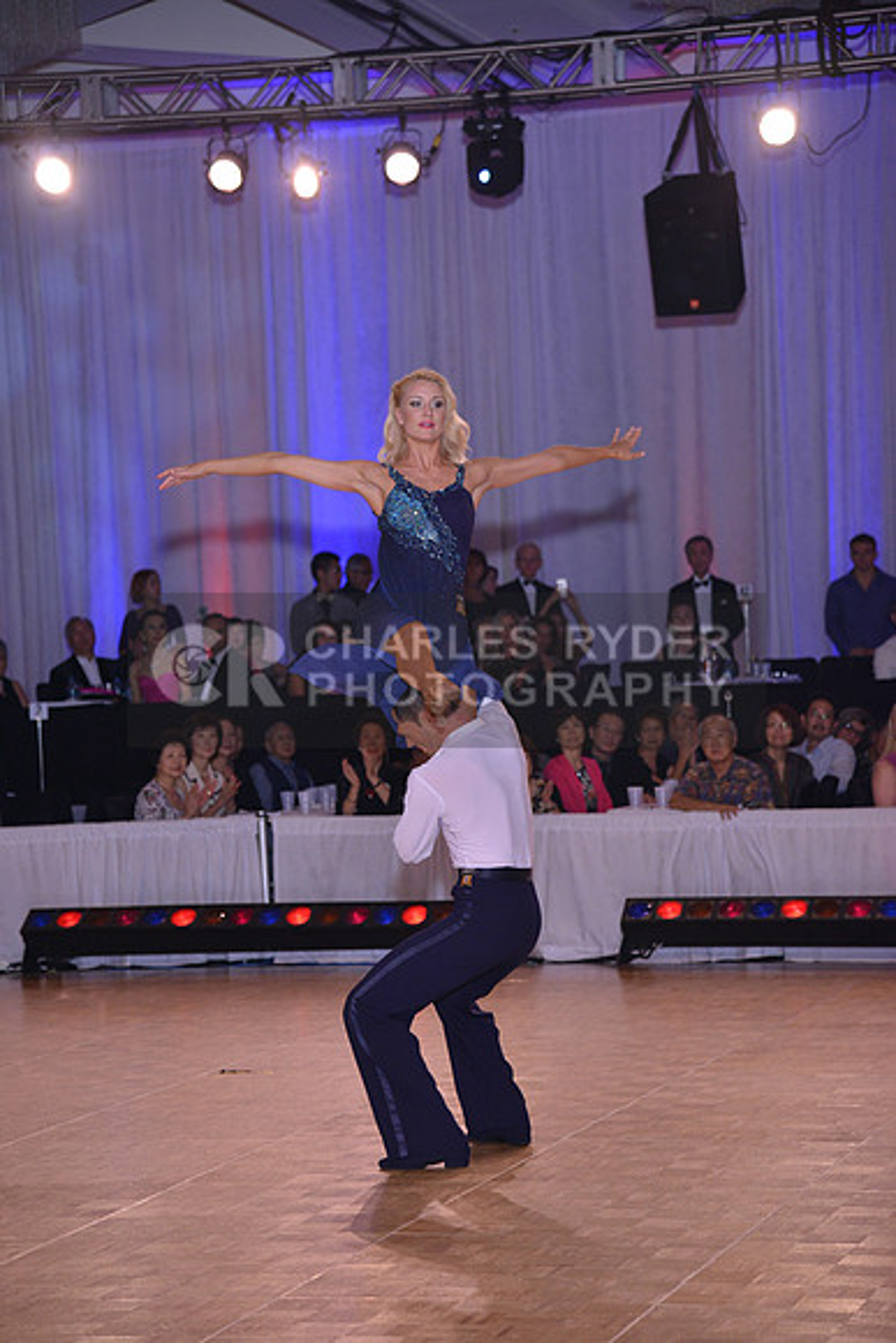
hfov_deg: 14.0
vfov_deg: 20.8
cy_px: 672
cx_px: 448
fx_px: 3656
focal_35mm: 98
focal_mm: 98
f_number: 4.5
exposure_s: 1/250
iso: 1250
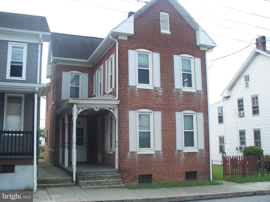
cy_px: 101
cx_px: 135
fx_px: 281
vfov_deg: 39.7
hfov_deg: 51.4
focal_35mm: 36
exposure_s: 1/640
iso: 80
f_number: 2.8
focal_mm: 7.54
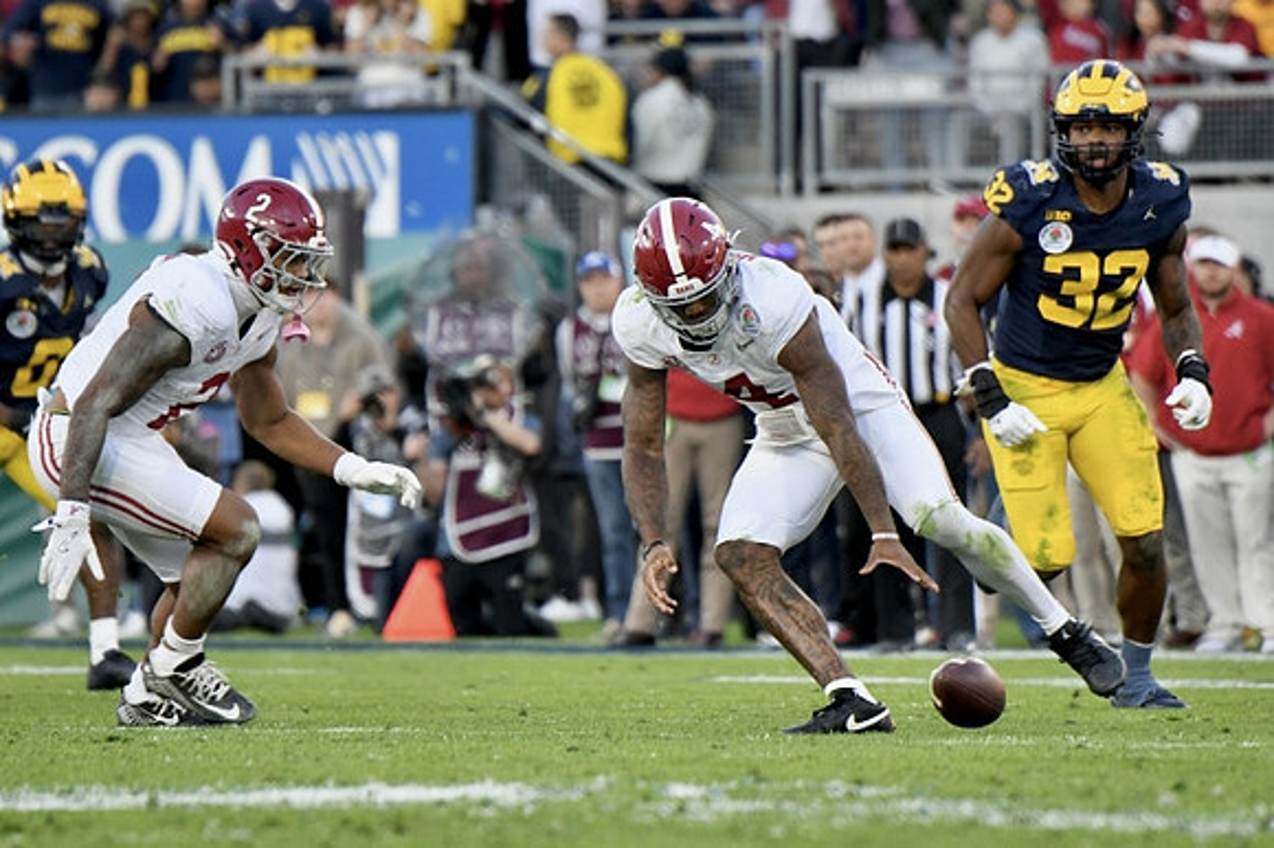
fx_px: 21220
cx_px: 637
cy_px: 424
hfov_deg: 3.4
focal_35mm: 600
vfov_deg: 2.3
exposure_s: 1/1000
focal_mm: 400
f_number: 5.6
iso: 2000
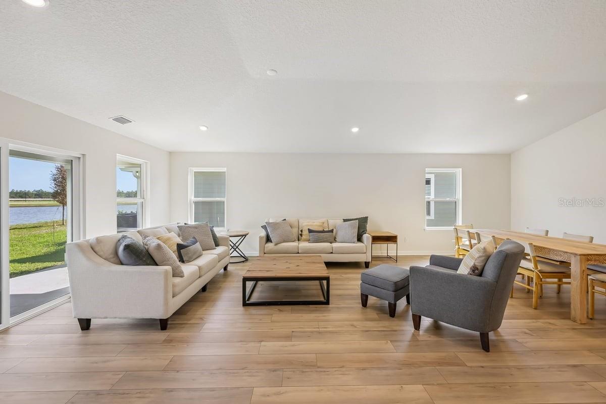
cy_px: 202
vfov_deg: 81.2
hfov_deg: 104.3
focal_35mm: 14
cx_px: 303
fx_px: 236
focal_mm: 14
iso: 125
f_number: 8
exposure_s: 1/15
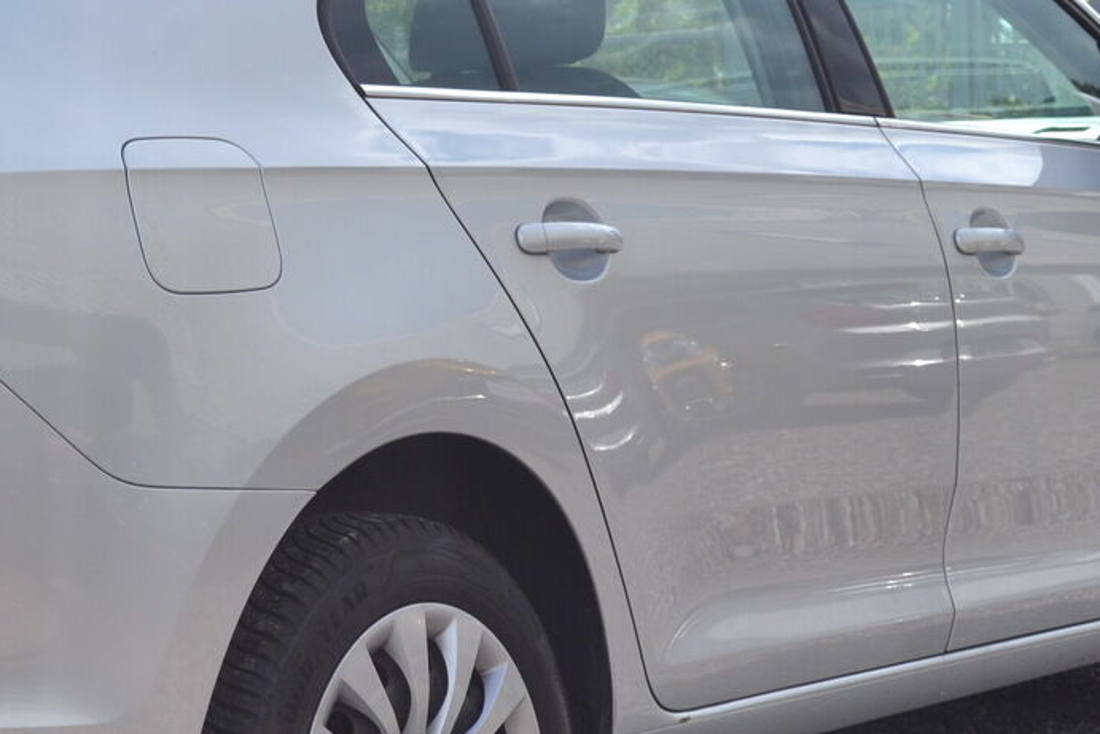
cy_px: 331
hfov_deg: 20.0
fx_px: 3056
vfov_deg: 13.7
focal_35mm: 100
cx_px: 88
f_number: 8
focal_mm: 24
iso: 100
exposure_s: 1/250
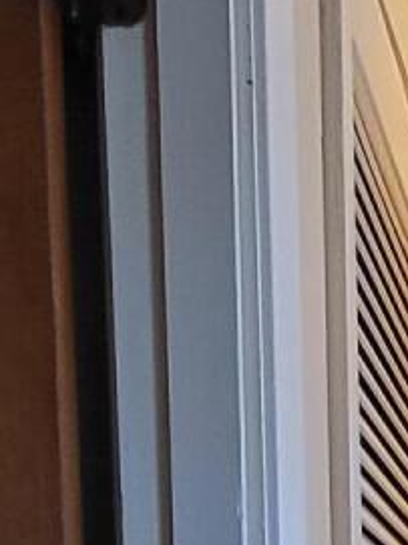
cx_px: 896
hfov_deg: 12.8
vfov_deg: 17.0
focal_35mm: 96
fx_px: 1510
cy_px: 973
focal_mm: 1.74
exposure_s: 1/60
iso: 320
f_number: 2.2
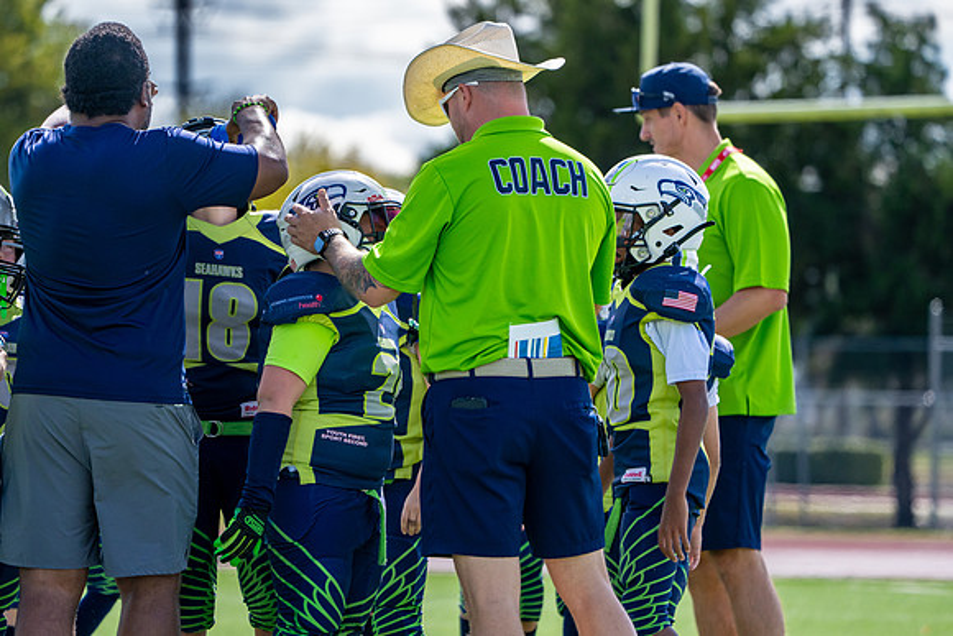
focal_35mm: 321
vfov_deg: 4.3
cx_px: 400
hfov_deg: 6.4
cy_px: 351
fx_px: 8488
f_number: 5.6
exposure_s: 1/2500
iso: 640
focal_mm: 276
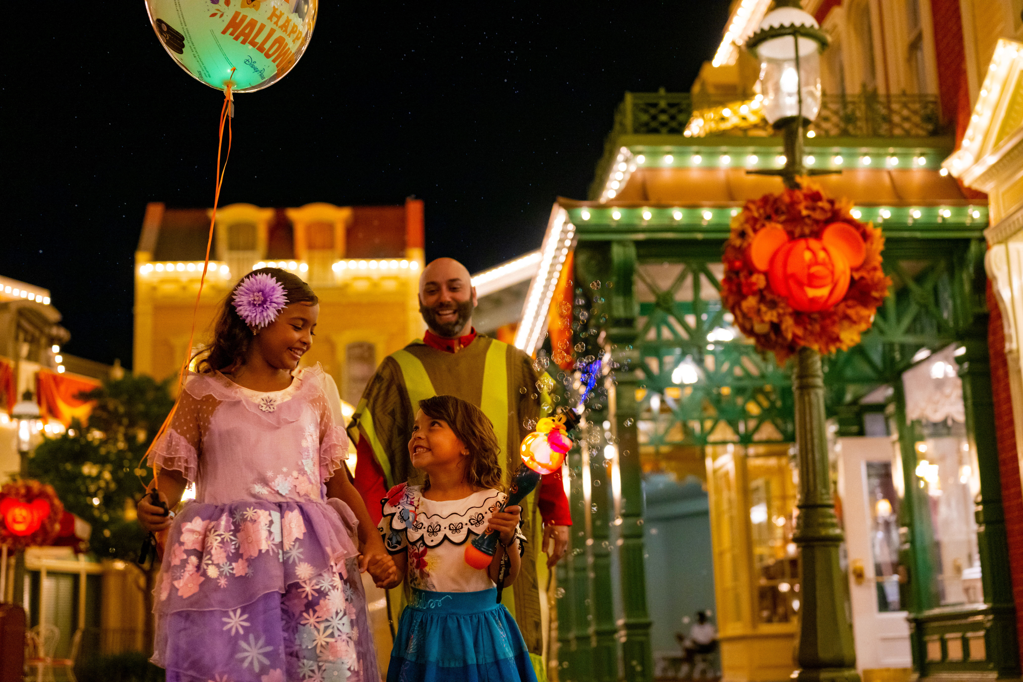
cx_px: 512
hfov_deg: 39.6
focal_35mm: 50
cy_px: 341
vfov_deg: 27.0
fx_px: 1421
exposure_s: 1/160
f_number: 2.5
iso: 2500
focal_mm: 50
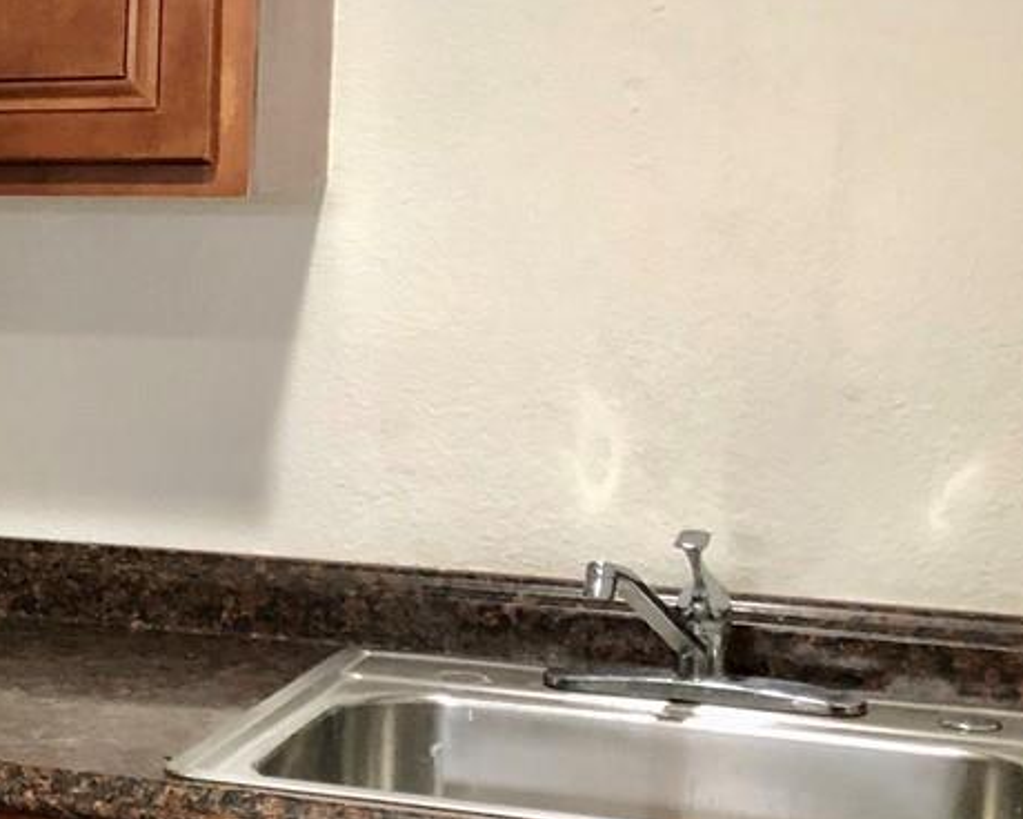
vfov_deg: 16.1
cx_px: -723
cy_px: 579
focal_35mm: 95
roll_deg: +2.2
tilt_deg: -11.7
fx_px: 2876
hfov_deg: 17.2
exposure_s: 1/13
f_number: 1.8
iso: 100
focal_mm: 3.99
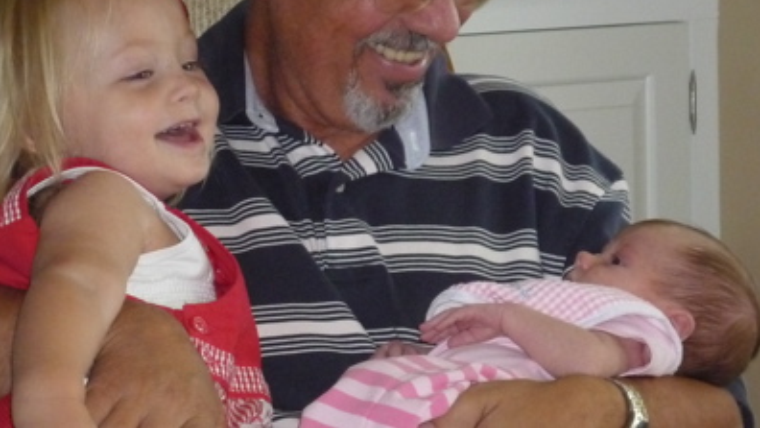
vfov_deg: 6.9
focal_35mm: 176
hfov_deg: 12.2
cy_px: 142
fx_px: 3548
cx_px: 382
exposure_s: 1/60
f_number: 5.1
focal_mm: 16.5
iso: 500
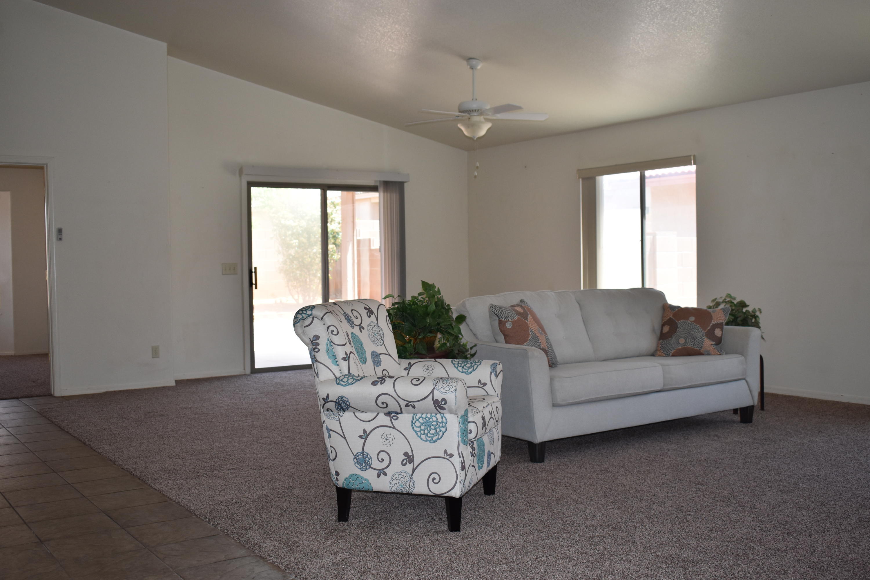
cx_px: 435
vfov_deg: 35.5
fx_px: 906
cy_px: 290
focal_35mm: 38
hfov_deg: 51.3
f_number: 5
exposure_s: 1/200
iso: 450
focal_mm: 25
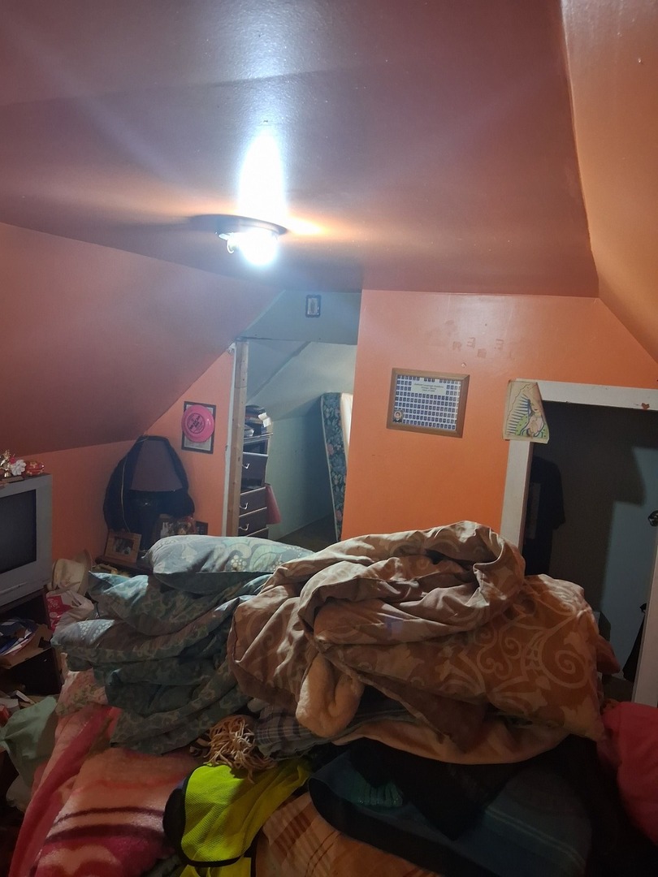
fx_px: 659
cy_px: 438
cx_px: 329
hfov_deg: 53.1
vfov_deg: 67.3
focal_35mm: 26
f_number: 1.8
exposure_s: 1/40
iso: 500
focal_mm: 3.98
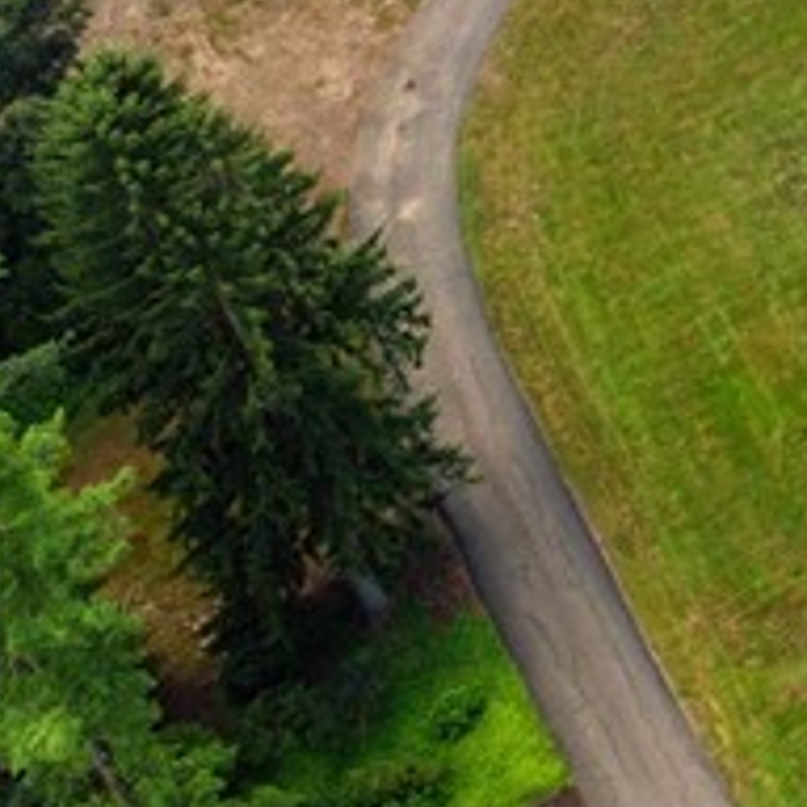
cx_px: 2097
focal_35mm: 113
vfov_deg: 14.3
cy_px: -462
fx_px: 2980
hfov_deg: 11.7
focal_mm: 12.29
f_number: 2.8
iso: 120
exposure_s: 1/200
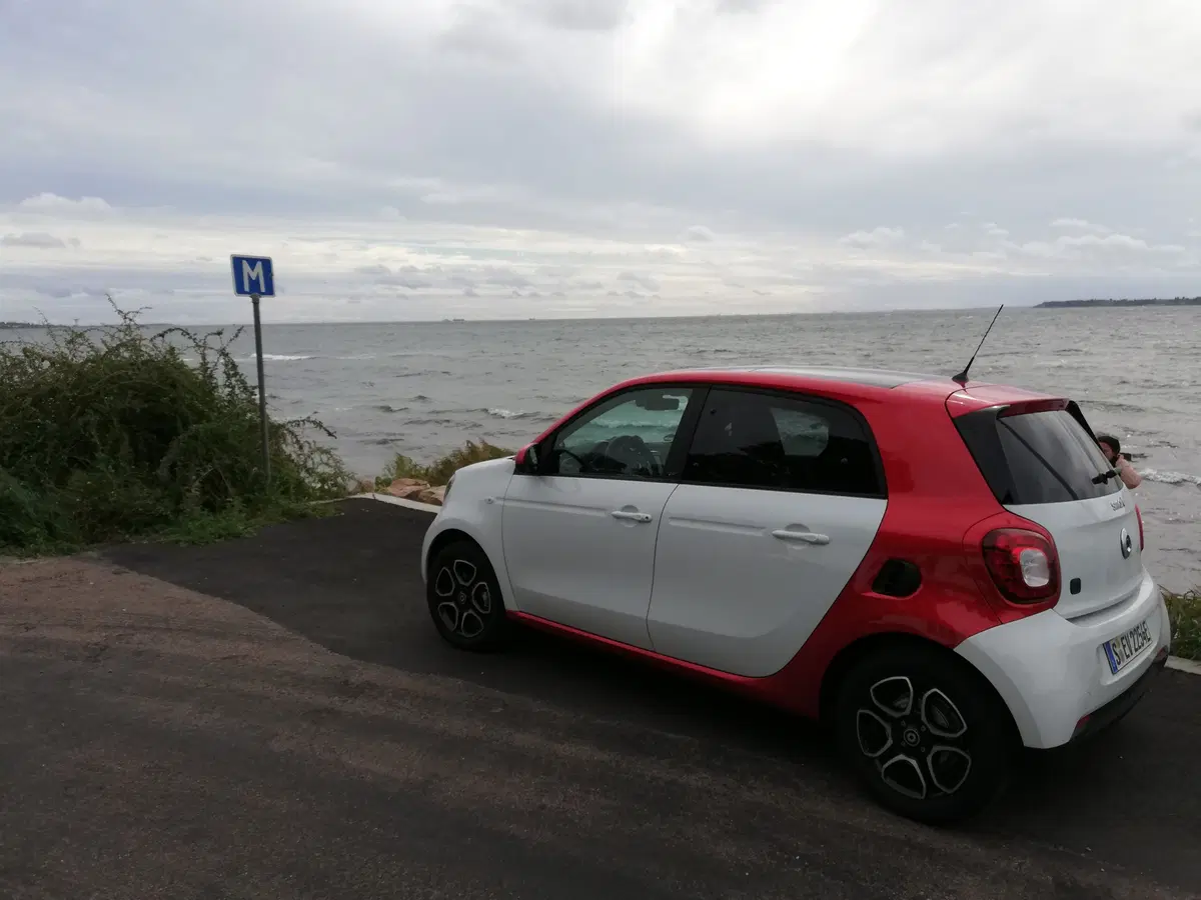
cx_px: 600
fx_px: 902
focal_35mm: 26
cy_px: 450
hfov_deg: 67.3
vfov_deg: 53.1
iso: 50
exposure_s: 1/900
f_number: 2.2
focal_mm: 3.81
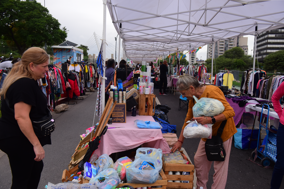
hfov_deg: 58.7
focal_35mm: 32
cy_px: 94
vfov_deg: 41.1
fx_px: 252
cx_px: 142
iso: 640
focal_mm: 32
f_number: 4
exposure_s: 1/3200
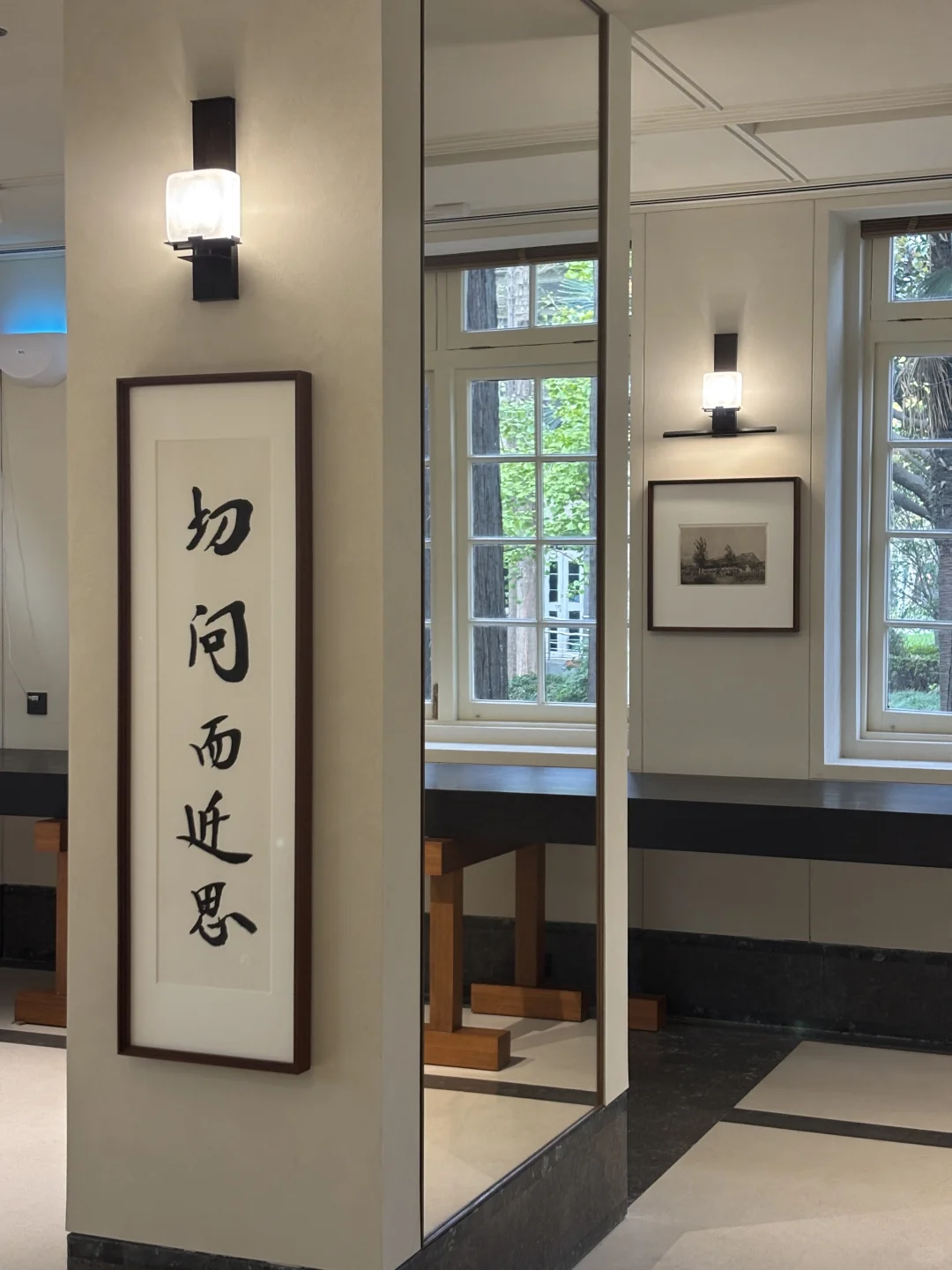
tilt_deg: -0.8
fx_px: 1907
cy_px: 635
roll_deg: -0.7
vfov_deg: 36.8
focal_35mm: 52
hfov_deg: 28.0
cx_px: 476
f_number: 1.6
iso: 100
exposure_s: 1/50
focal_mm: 5.96
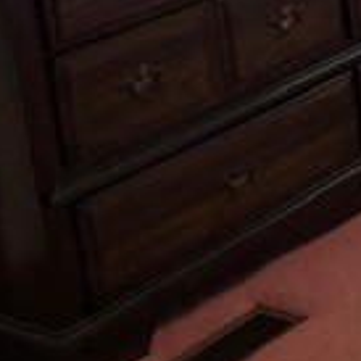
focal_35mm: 116
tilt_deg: -12.7
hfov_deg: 12.6
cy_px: -129
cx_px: 793
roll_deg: +2.7
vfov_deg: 14.3
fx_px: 1369
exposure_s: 1/17
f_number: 1.8
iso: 40
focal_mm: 3.99
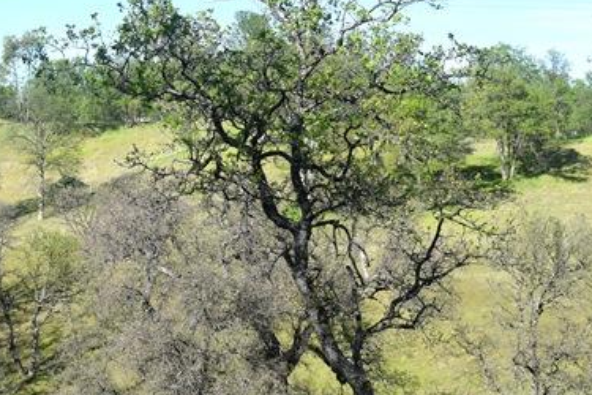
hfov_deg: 20.9
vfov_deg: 14.1
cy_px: 149
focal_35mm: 97
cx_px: 175
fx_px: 1598
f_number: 9
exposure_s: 1/320
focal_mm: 27
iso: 200
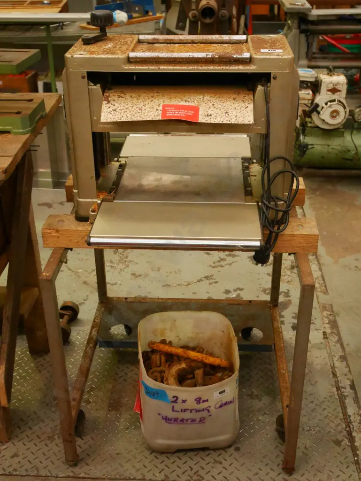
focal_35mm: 44
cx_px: 180
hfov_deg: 32.9
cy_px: 240
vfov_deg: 42.9
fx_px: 611
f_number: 4.9
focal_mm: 22
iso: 3200
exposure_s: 1/160
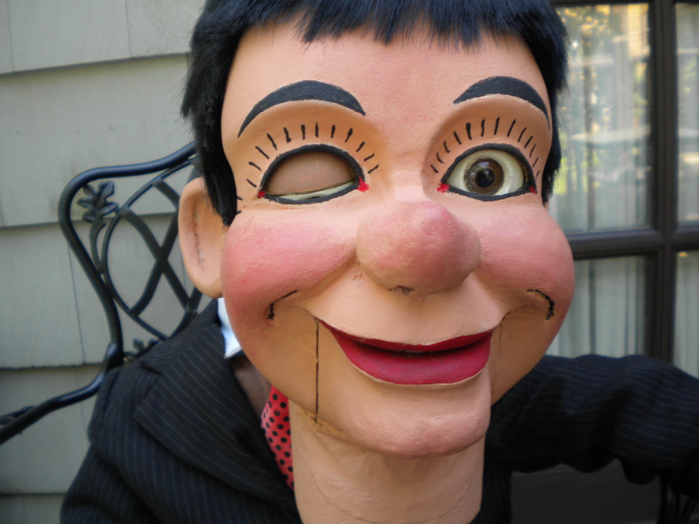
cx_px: 350
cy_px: 262
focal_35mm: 35
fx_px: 707
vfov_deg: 40.7
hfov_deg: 52.6
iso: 88
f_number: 3.1
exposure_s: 1/59.7
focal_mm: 6.3
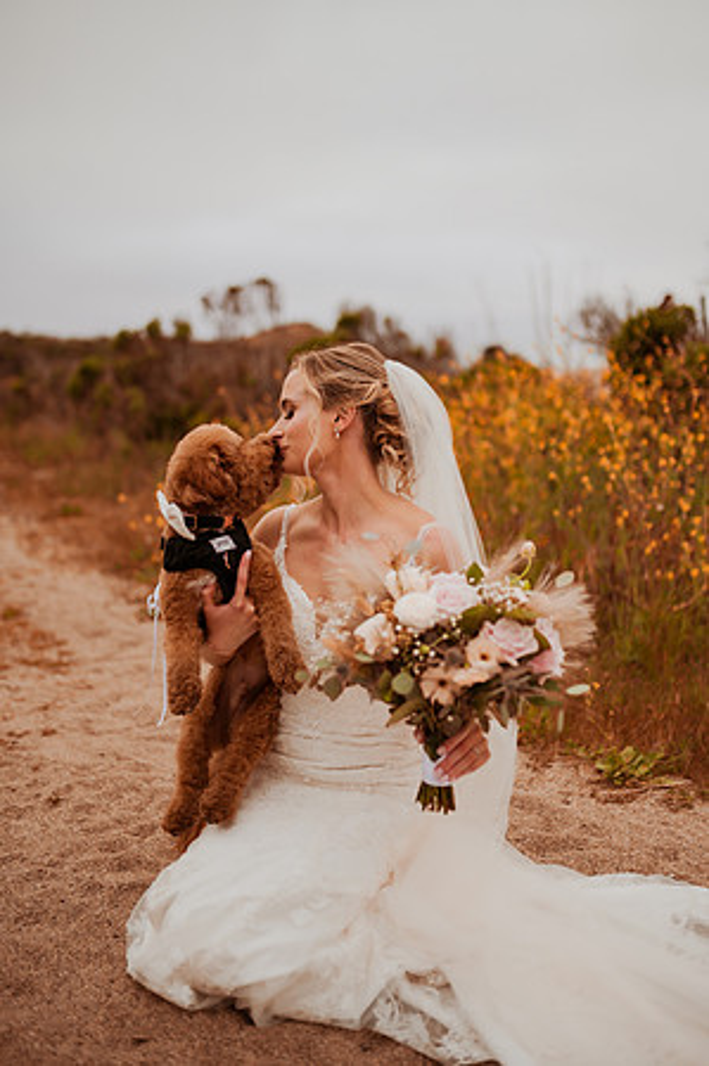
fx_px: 1036
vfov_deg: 54.5
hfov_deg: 37.8
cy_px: 533
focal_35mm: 35
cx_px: 354
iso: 500
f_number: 1.6
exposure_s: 1/4000
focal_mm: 35
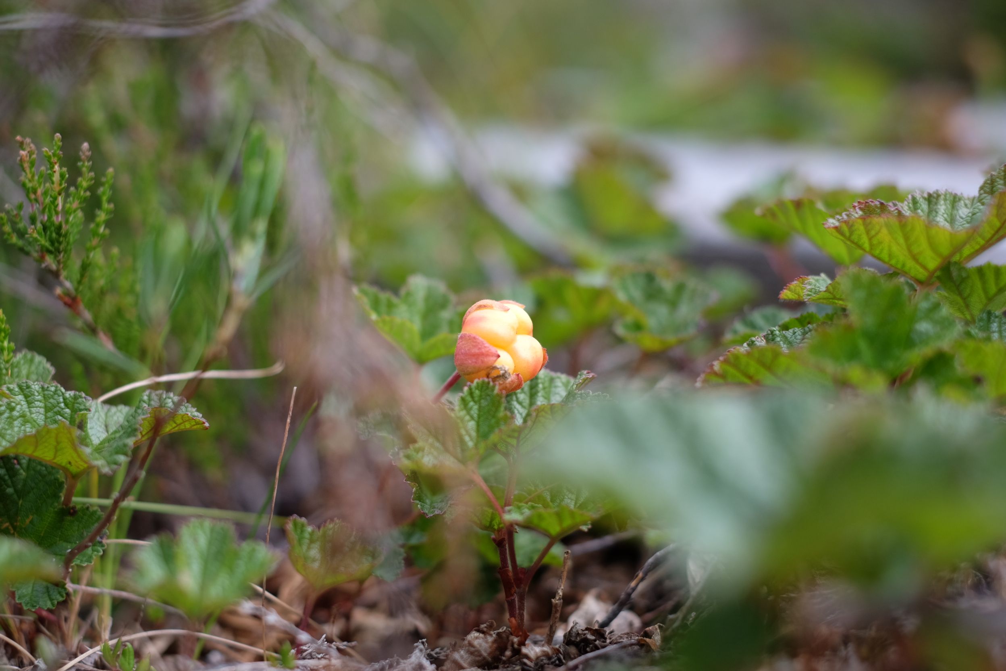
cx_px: 503
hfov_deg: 37.5
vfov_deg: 25.5
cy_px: 336
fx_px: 1481
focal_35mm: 53
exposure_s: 1/1000
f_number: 2.8
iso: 320
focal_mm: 35
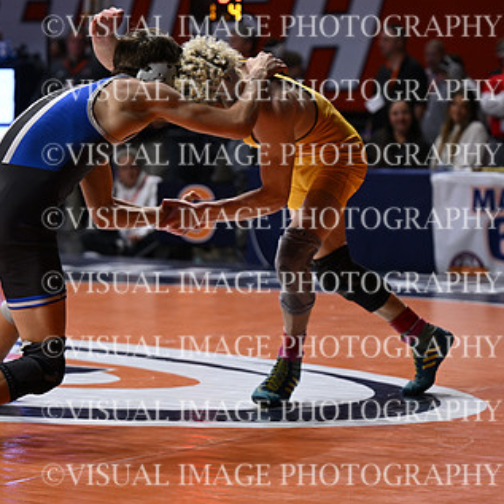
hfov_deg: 12.2
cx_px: 272
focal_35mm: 143
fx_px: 2356
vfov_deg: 12.2
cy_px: 250
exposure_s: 1/1000
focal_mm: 92
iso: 1400
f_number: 2.8
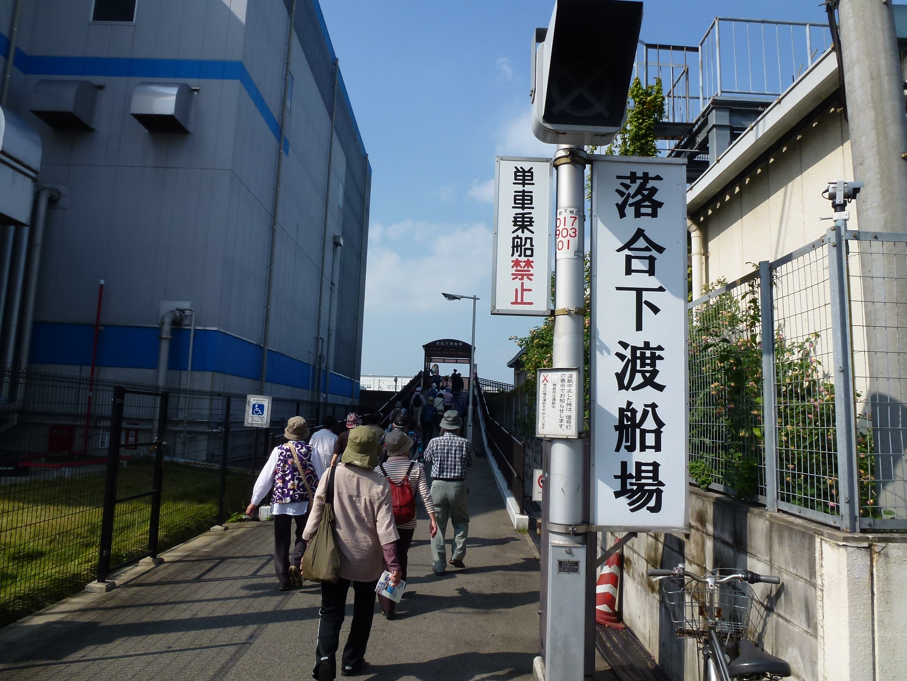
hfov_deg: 71.6
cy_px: 340
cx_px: 454
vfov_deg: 56.8
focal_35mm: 24
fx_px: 629
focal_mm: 4.3
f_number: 4
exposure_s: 1/1000
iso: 100
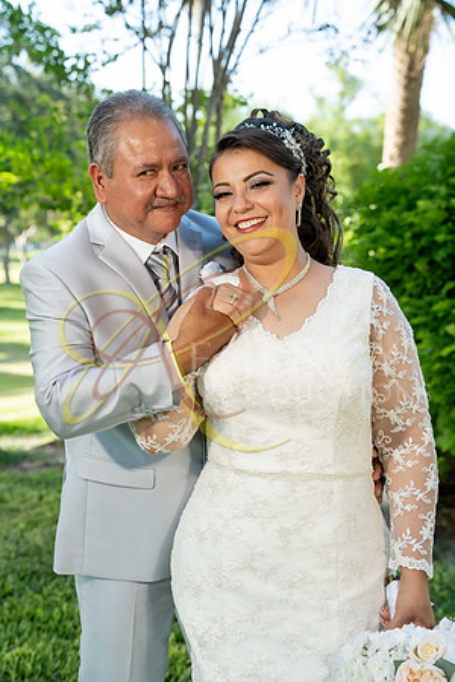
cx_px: 228
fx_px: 1005
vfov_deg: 37.5
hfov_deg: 25.5
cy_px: 341
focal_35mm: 53
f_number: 4
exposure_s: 1/500
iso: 500
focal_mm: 53
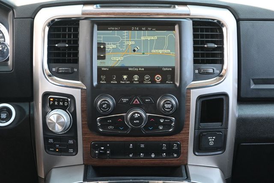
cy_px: 92
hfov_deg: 29.9
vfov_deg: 20.1
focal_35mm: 68
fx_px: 513
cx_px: 137
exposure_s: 1/125
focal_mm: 45
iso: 3200
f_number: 6
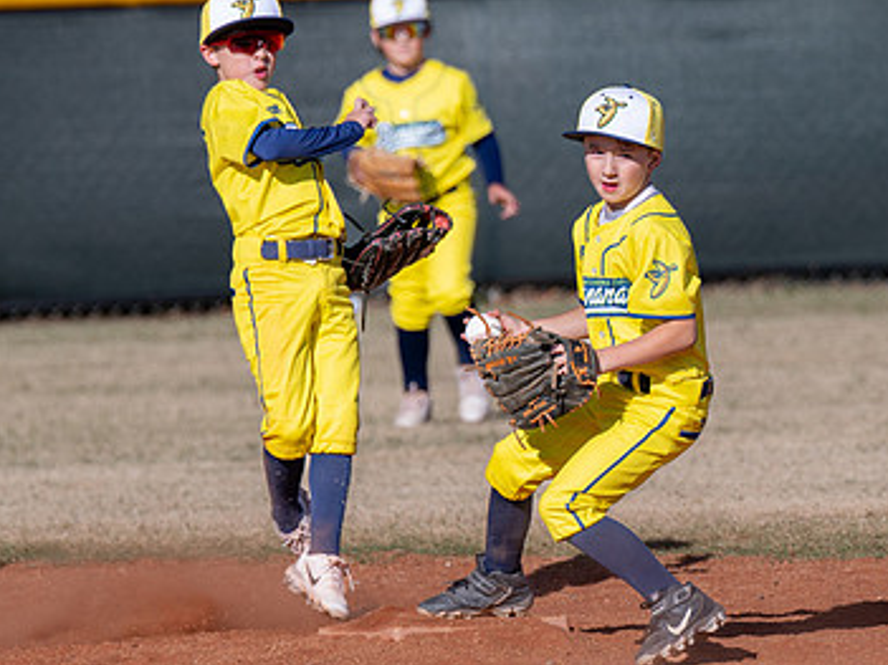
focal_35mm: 547
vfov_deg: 2.7
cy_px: 324
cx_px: 431
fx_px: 14027
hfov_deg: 3.6
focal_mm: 280
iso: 180
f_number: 5.6
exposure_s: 1/1000
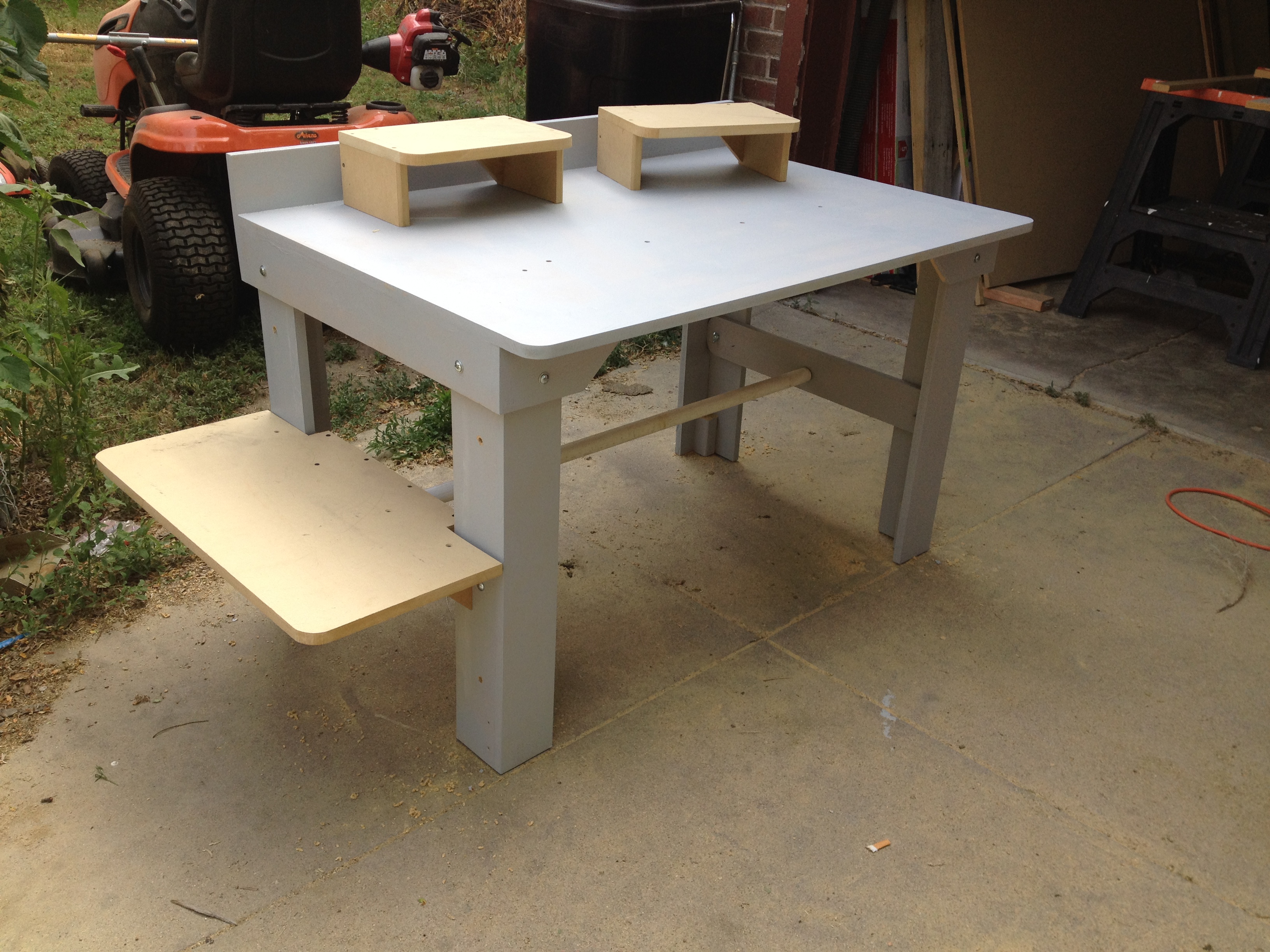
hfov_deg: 52.6
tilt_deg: -22.2
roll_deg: +1.2
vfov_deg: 40.7
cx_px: 635
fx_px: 1284
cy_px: 476
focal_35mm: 35
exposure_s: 1/228
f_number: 2.4
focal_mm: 4.28
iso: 50
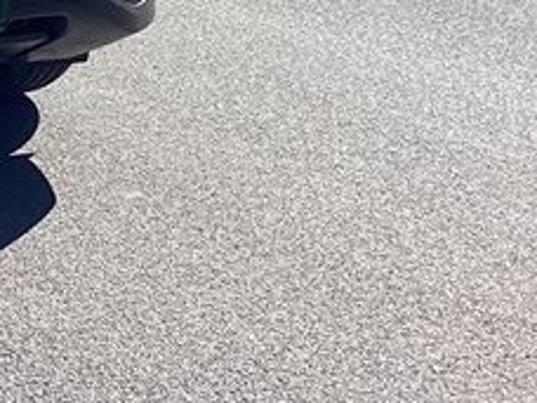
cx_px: -384
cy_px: -134
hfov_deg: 13.0
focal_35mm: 139
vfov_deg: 10.4
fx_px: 2156
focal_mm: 3.3
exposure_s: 1/1199
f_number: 2.4
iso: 25
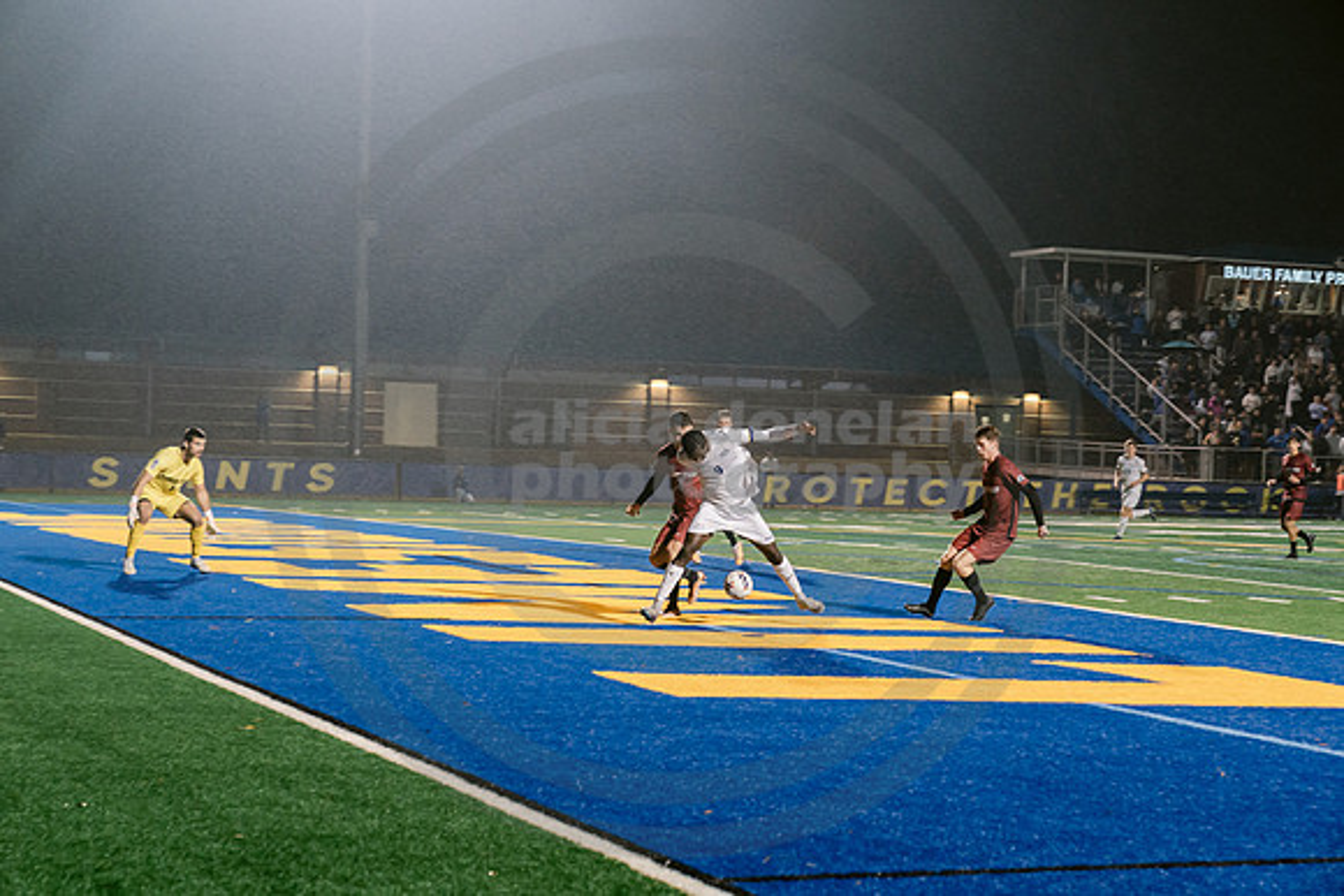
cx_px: 672
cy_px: 448
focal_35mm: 70
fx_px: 2614
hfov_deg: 28.8
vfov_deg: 19.5
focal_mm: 70
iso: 2500
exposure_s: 1/200
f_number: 4.5
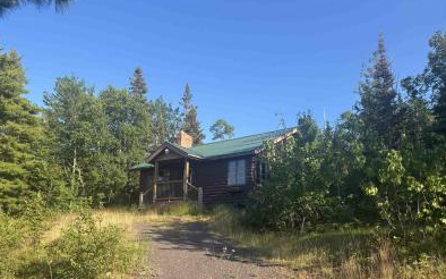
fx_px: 340
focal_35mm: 28
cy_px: 166
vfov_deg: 44.3
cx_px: 224
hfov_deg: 66.5
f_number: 1.6
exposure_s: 1/1295
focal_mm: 5.96
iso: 50
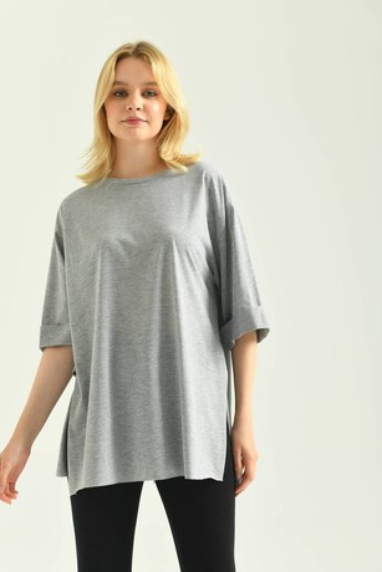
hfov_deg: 15.5
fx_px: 1400
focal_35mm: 88
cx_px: 170
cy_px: 297
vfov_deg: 23.1
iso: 125
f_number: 5.6
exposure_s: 1/160
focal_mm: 75
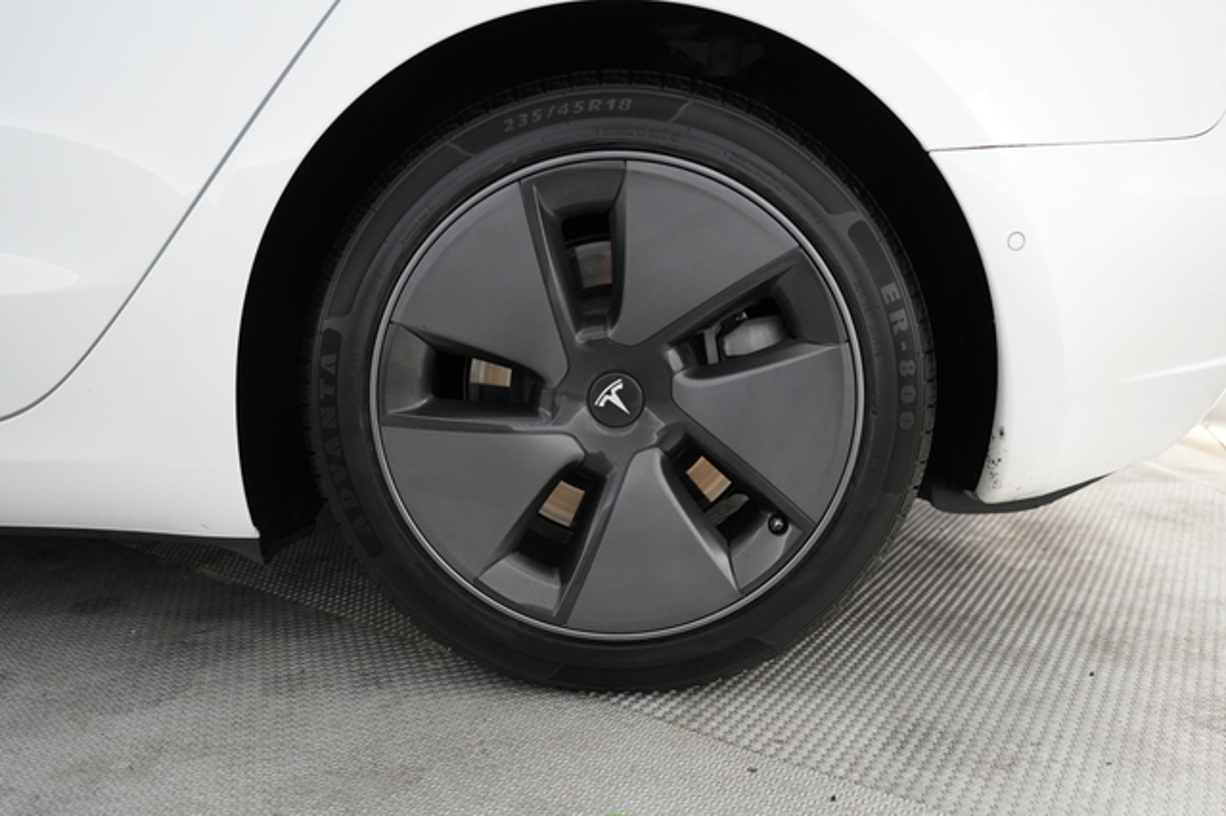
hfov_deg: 69.4
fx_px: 885
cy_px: 408
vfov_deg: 49.5
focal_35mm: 26
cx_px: 613
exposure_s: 1/160
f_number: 2.8
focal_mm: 26
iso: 3200
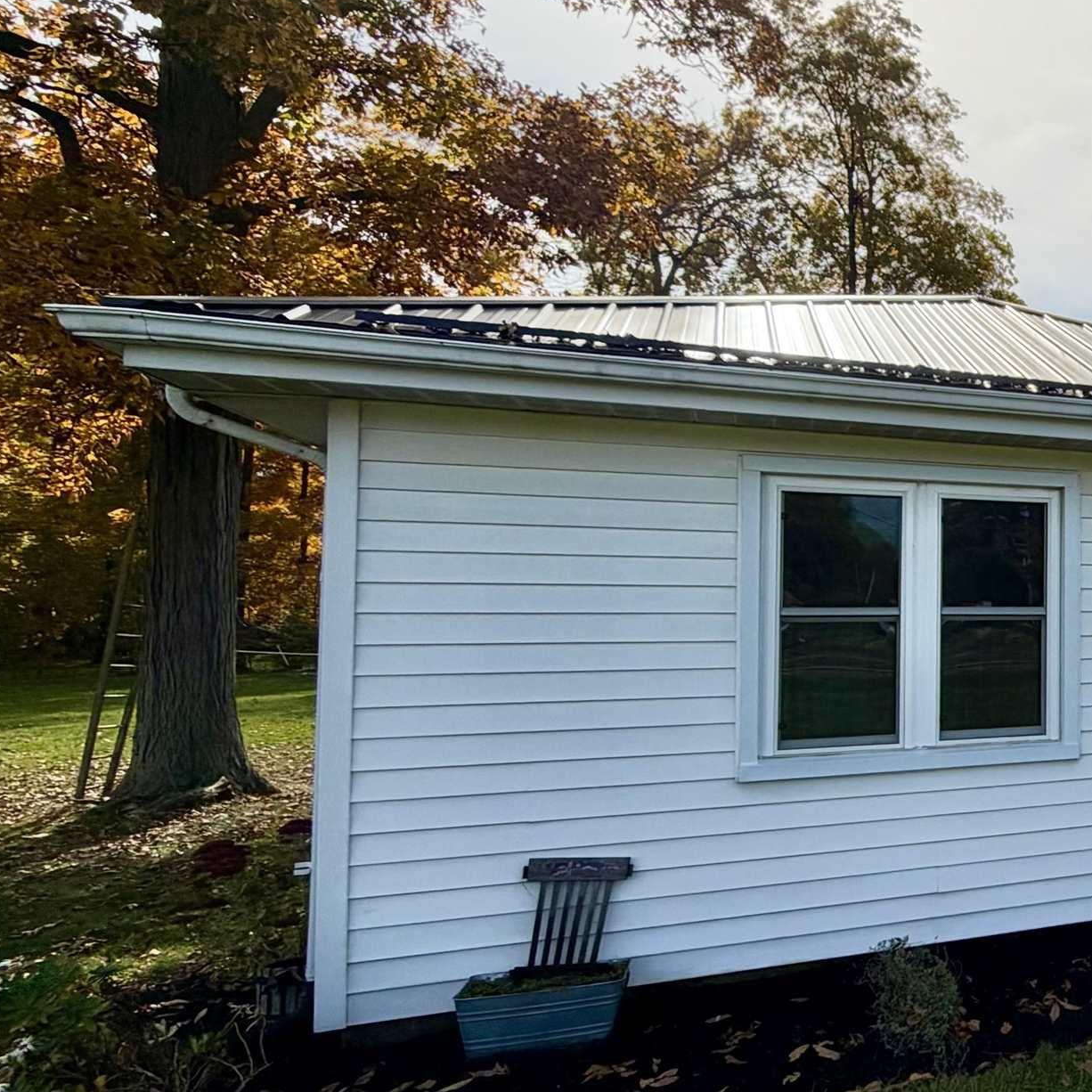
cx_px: 1348
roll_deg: +0.6
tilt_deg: +2.0
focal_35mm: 31
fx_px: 1106
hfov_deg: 37.6
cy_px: 572
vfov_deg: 52.5
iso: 25
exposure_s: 1/1497
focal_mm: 2.22
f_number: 2.2
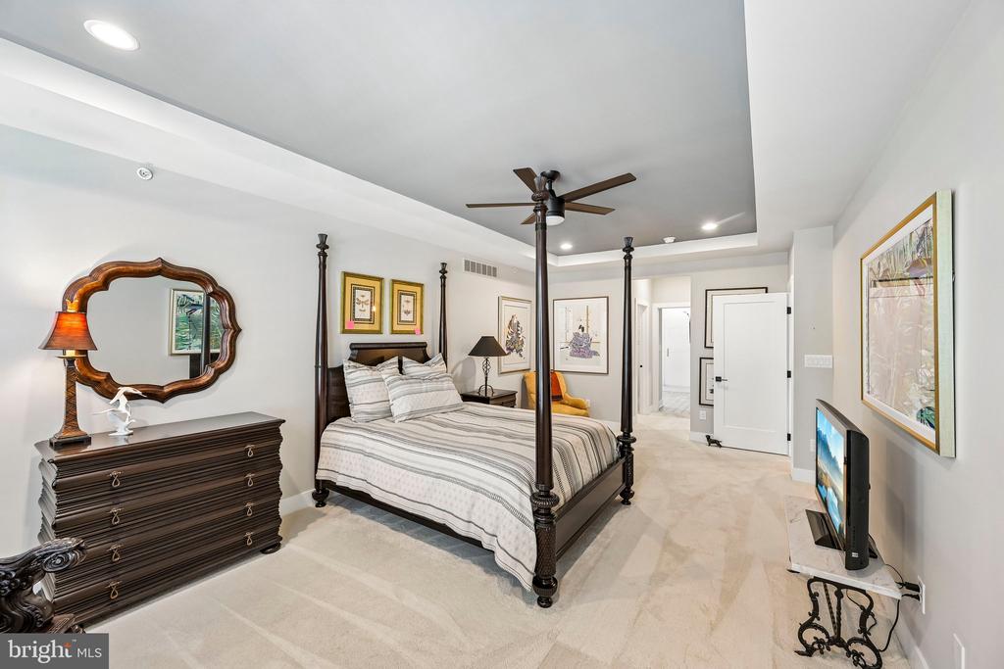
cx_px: 502
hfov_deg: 104.2
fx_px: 390
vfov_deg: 81.2
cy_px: 334
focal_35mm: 14
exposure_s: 1/4
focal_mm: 14
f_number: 8
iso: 400
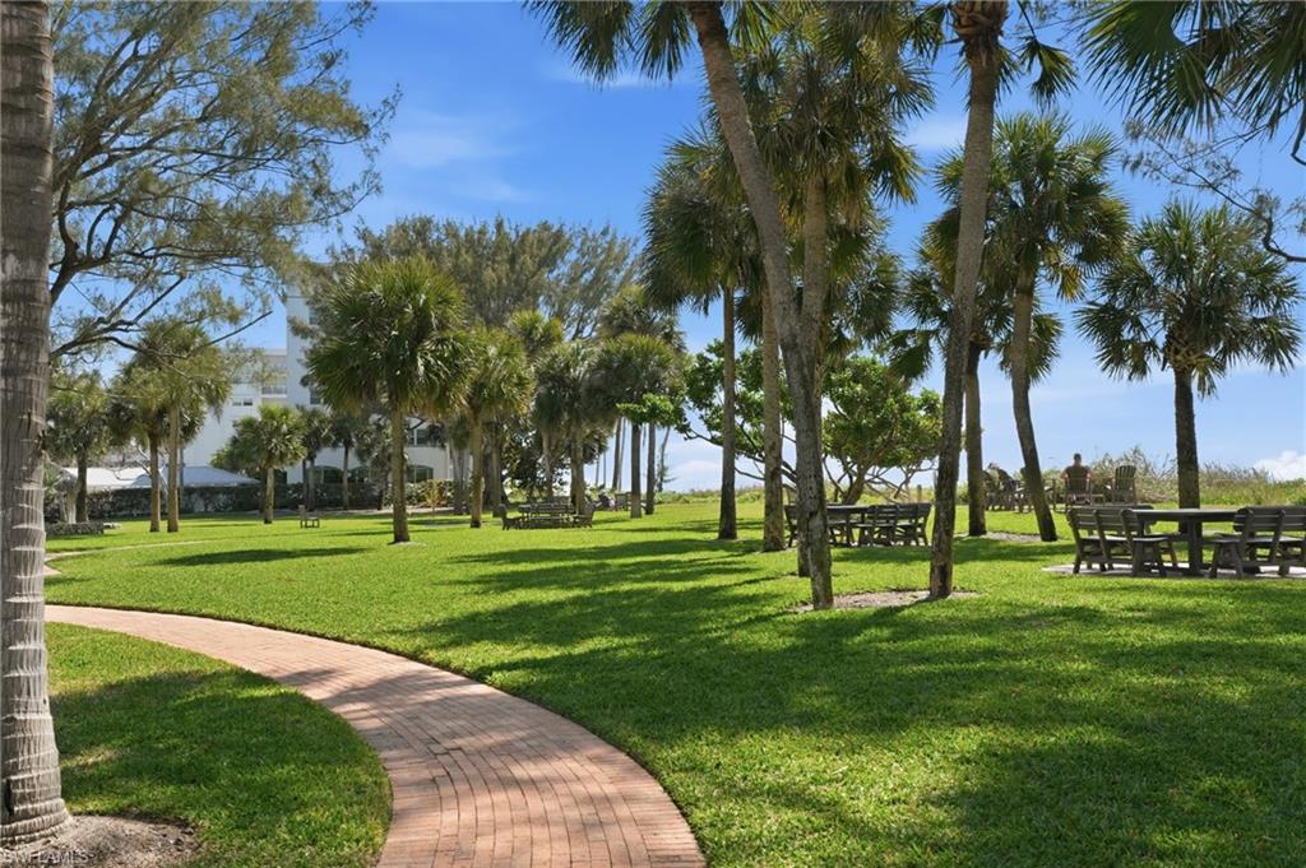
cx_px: 653
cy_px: 434
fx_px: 1269
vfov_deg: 37.8
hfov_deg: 54.5
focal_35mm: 35
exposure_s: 1/640
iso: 400
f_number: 9
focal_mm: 35
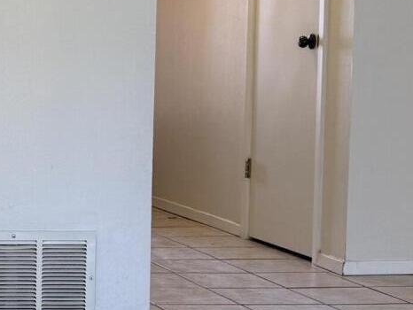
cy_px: 155
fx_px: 1230
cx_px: -296
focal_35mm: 103
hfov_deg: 16.4
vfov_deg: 14.4
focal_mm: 6.76
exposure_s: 1/120
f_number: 1.78
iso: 160
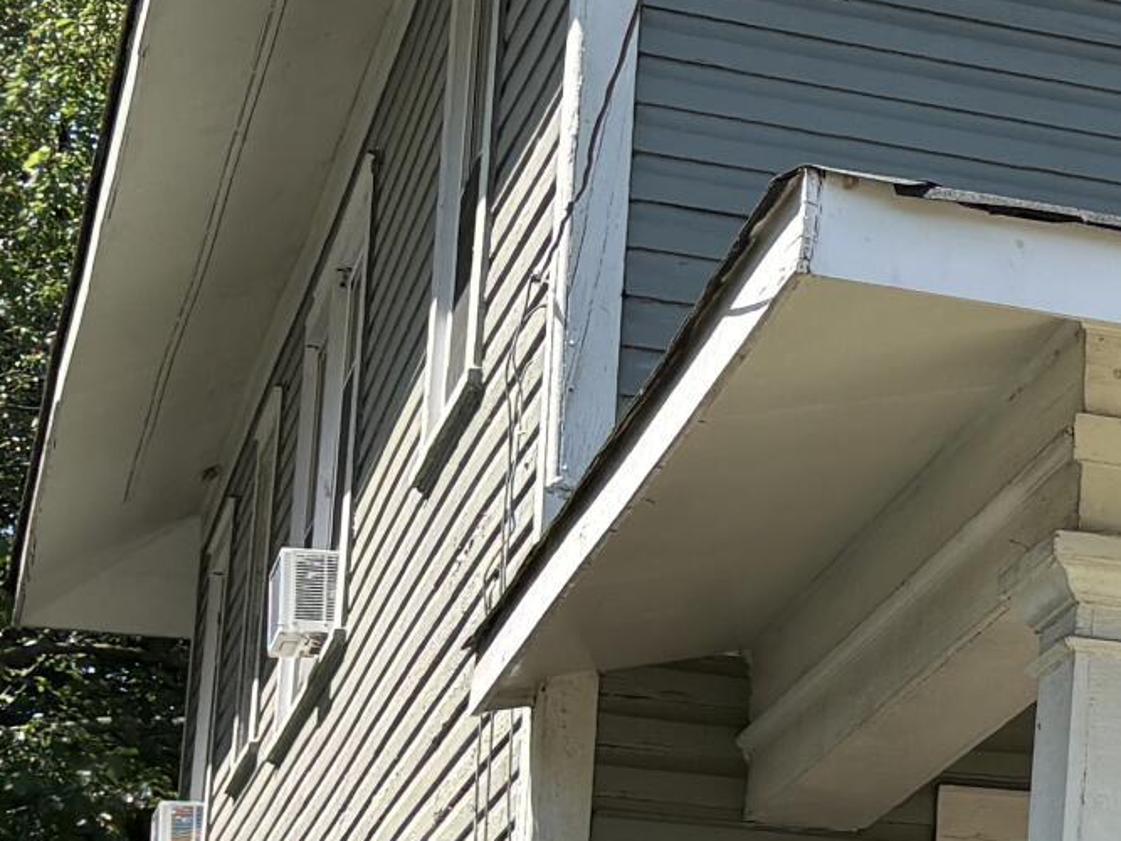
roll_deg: +2.6
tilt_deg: +12.2
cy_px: 711
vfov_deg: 12.6
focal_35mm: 117
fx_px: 3788
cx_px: 2402
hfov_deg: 13.7
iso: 50
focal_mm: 5.96
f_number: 1.6
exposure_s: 1/1420
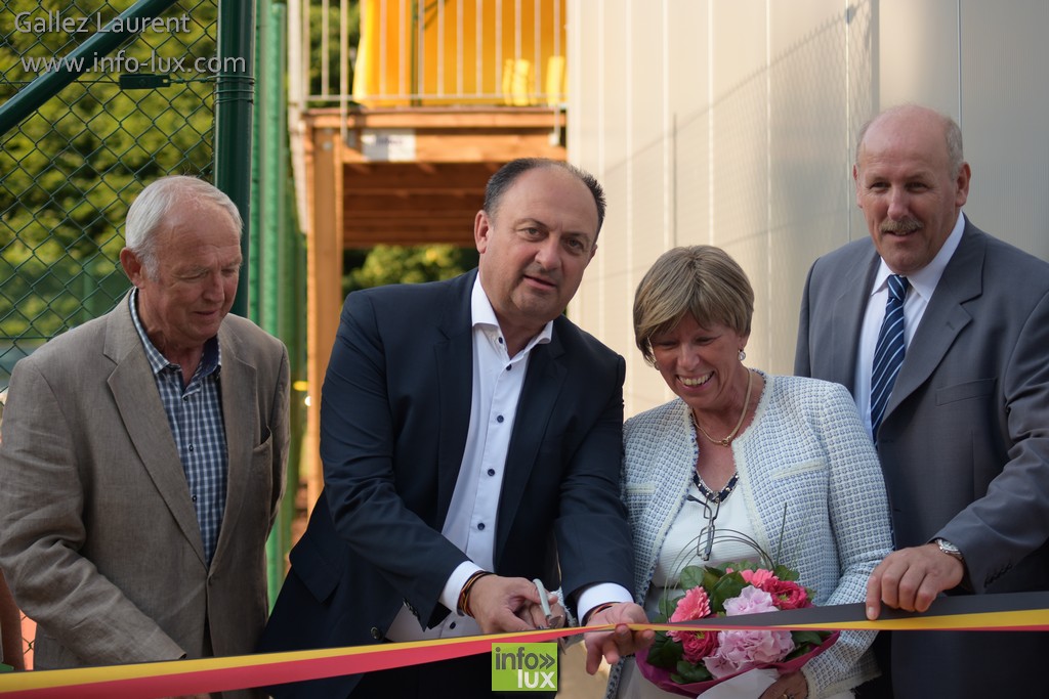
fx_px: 2186
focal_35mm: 75
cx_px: 524
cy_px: 350
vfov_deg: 18.2
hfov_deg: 27.0
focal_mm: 50
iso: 100
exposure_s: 1/400
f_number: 2.8
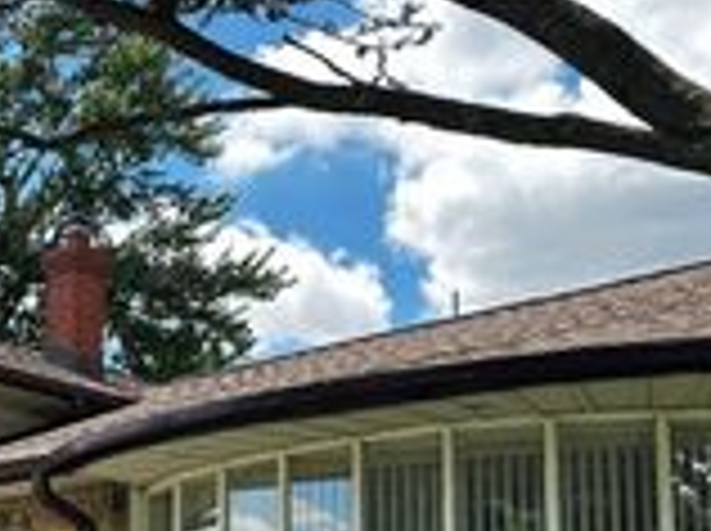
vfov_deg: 19.1
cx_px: 194
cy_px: 443
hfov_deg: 25.4
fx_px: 1559
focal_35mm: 76
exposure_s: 1/1227
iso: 80
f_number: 1.78
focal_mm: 6.86
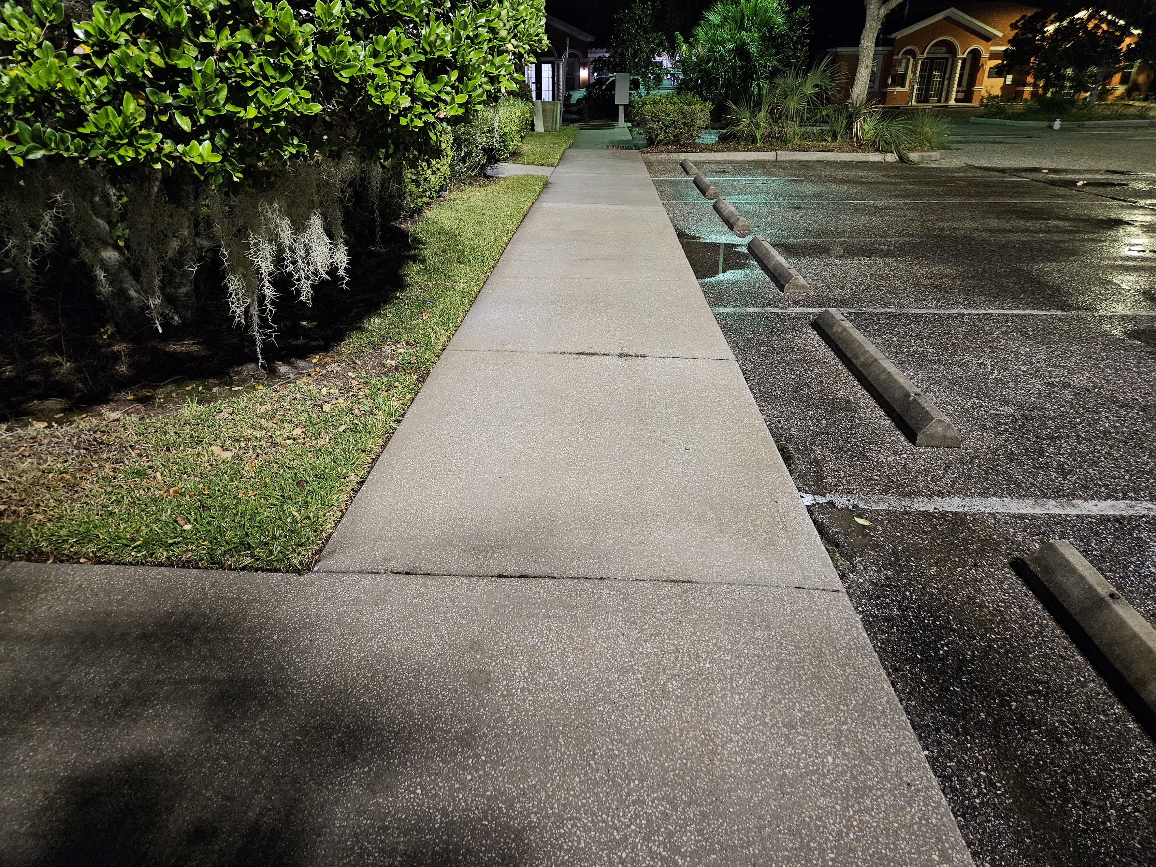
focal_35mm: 23
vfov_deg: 58.9
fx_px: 768
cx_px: 578
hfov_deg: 73.9
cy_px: 434
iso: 500
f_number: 1.8
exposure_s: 1/24
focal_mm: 5.4
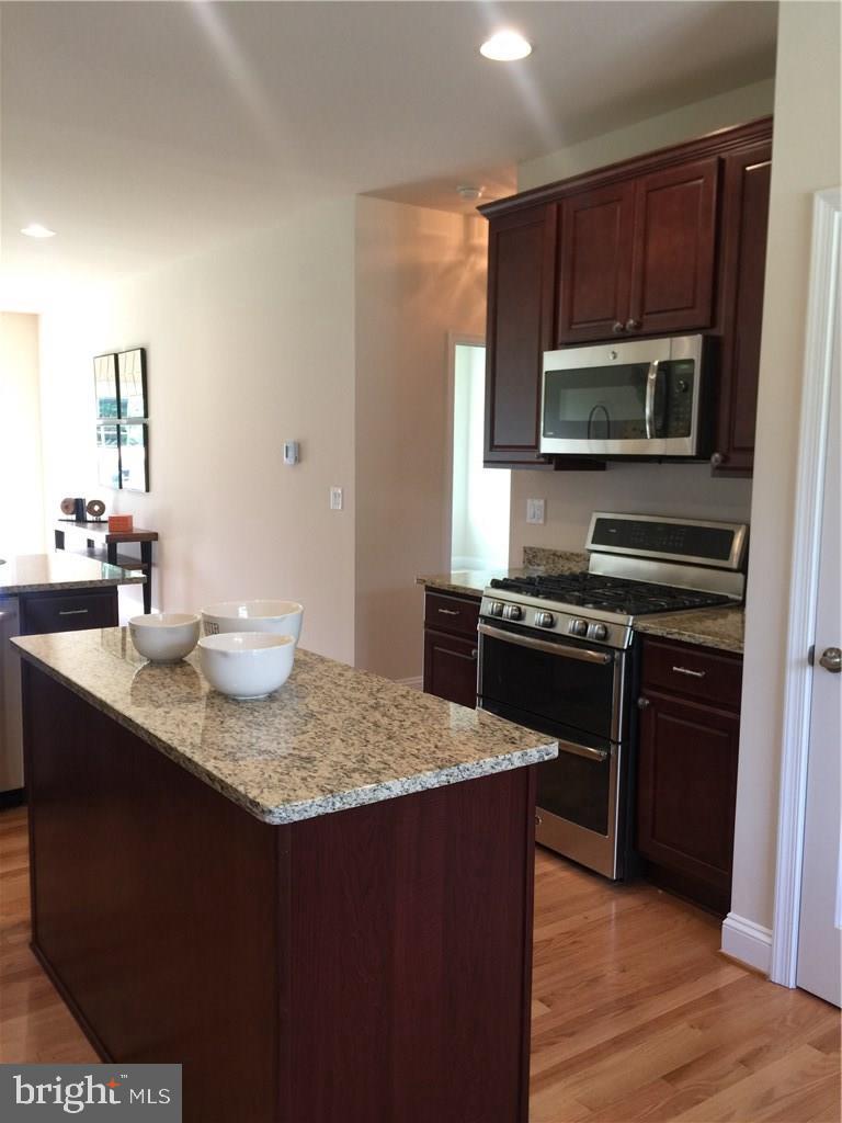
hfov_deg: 48.2
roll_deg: -0.8
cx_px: 421
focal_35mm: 29
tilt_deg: -4.7
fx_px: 941
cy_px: 562
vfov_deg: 61.7
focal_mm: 4.15
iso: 40
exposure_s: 1/30
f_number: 2.2
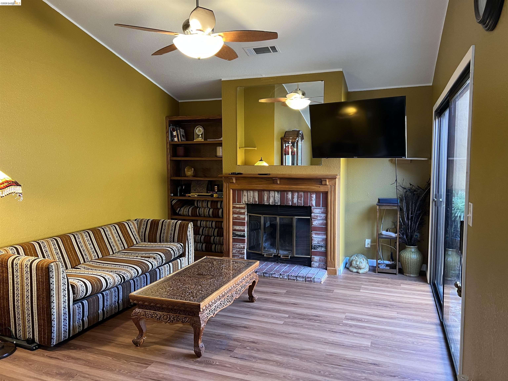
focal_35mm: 26
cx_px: 254
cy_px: 190
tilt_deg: -4.8
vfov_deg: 53.1
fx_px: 382
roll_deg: +0.0
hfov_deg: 67.3
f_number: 1.5
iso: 200
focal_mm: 5.7
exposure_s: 1/60
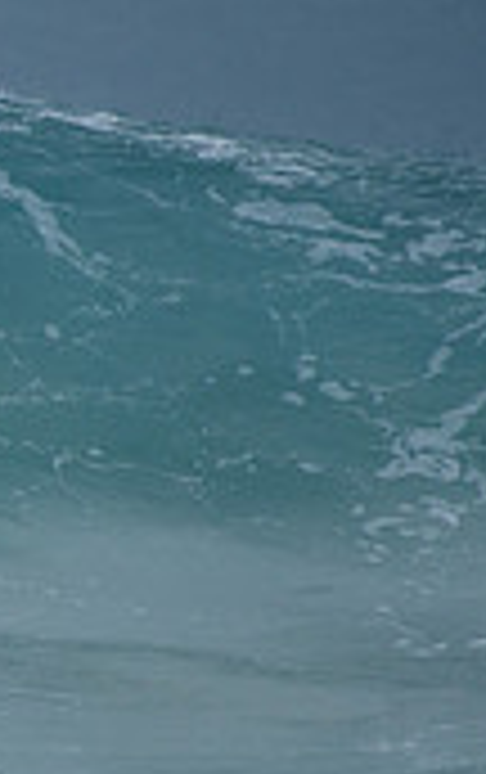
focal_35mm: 1714
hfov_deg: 0.8
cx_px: -738
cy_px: 506
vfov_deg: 1.2
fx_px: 36202
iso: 280
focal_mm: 500
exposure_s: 1/2000
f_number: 5.6
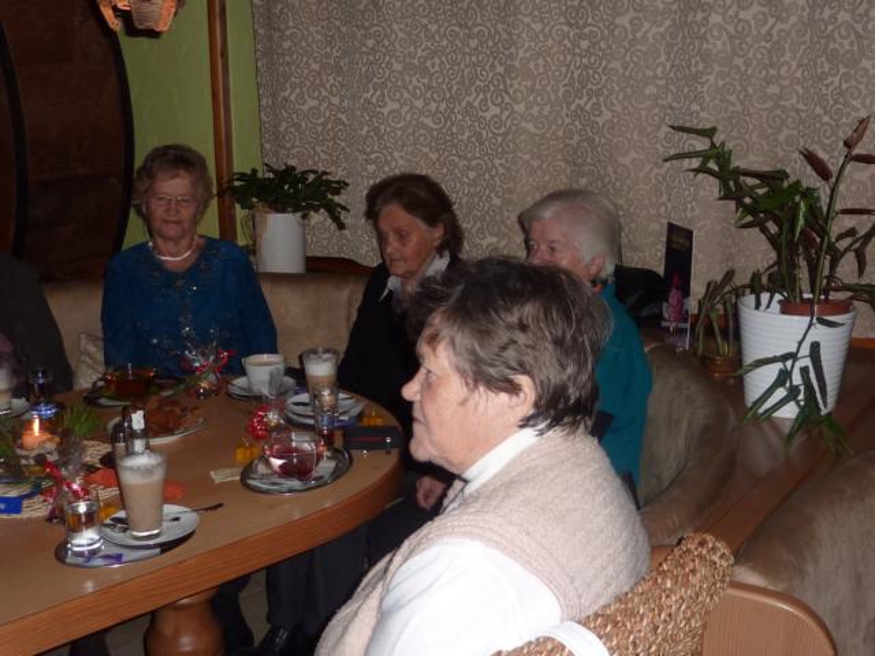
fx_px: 1036
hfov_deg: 45.8
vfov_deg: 35.1
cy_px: 328
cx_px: 438
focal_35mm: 41
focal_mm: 4.7
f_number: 3.4
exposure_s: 1/125
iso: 125
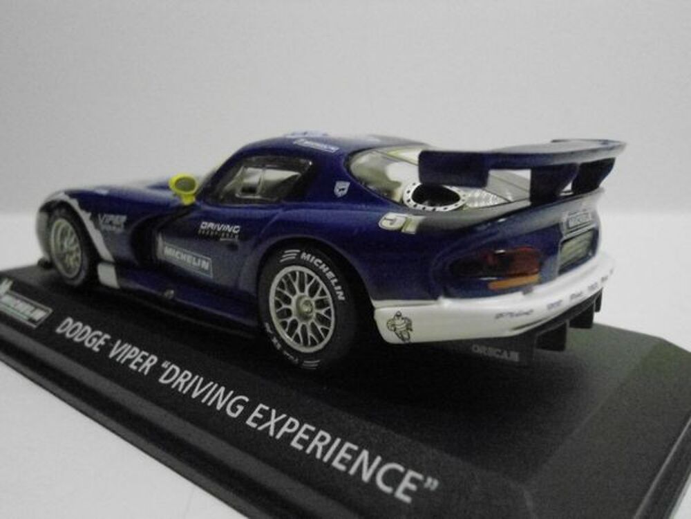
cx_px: 346
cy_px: 260
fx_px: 619
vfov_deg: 45.4
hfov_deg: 58.4
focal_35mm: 31
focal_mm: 5.6
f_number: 3
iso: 1600
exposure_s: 1/125
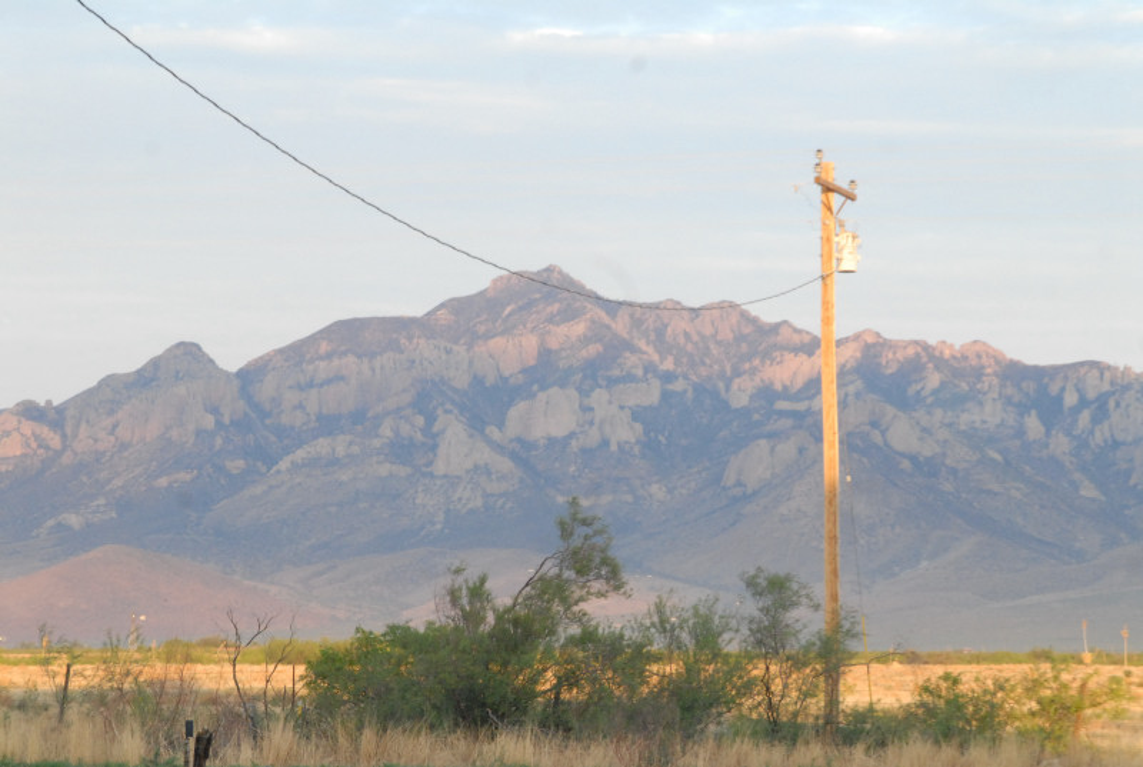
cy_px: 384
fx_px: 3579
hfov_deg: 18.1
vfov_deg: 12.2
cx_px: 572
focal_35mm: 112
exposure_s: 1/320
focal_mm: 75
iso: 1600
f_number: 9
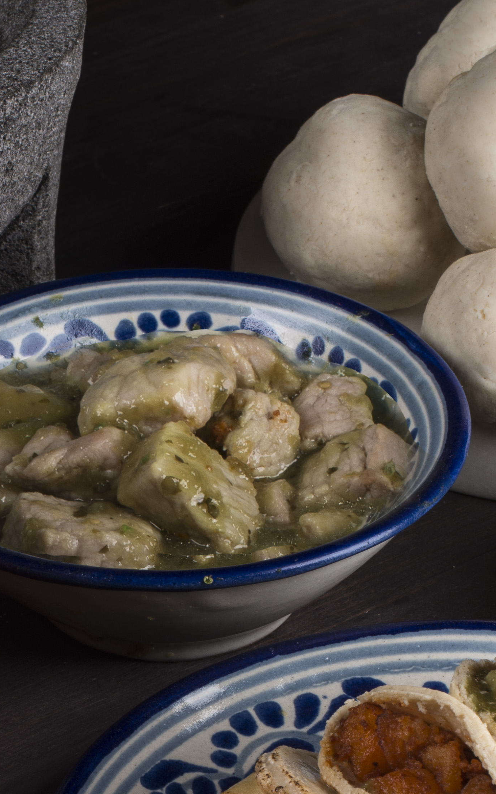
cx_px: -102
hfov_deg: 7.6
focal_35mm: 170
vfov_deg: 12.2
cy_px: 802
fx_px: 3678
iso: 50
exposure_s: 1/45
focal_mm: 50
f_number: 13
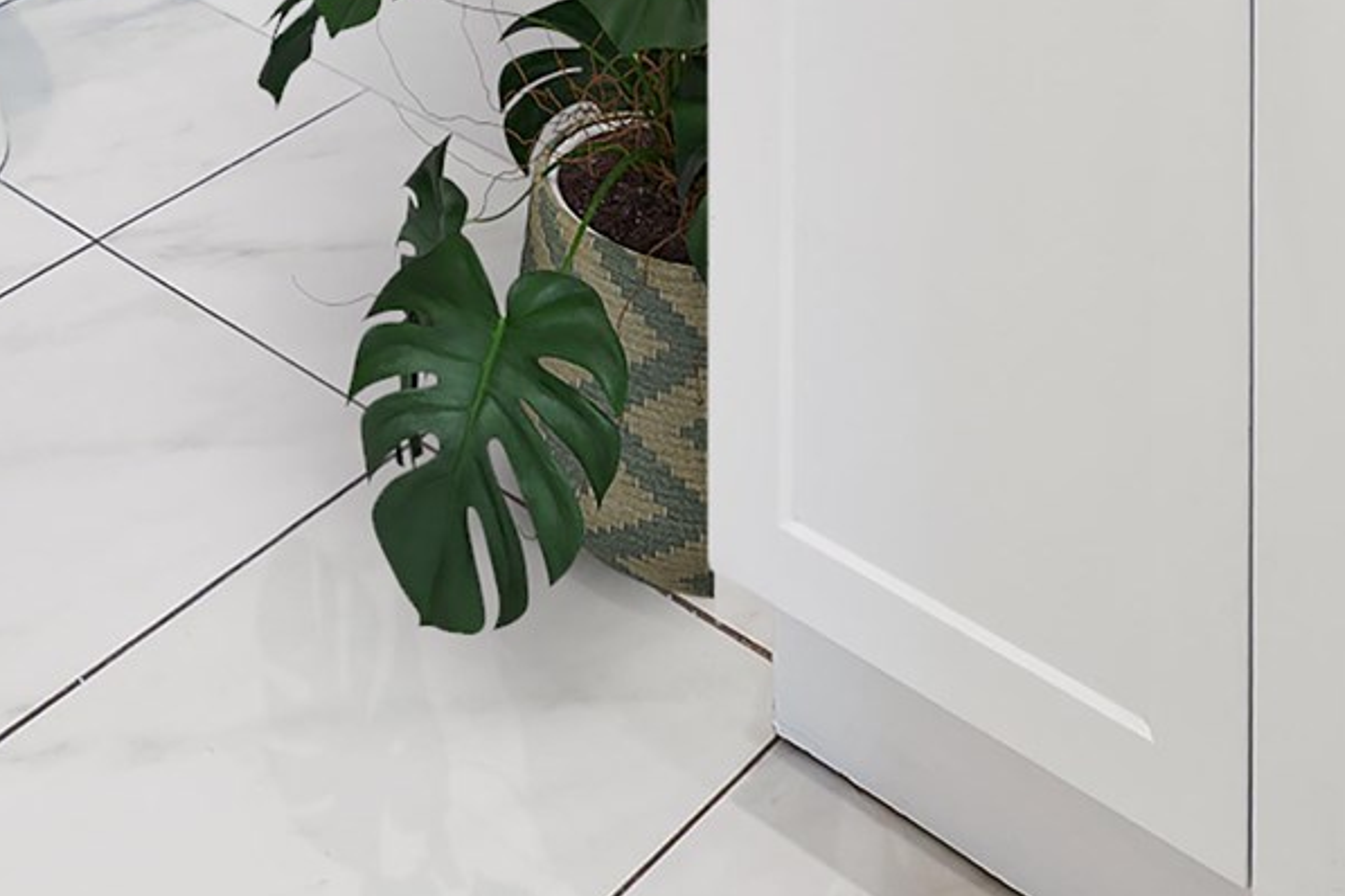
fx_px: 2690
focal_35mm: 72
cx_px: -56
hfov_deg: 26.3
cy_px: -1367
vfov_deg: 13.1
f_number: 8
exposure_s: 4
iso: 100
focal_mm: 14
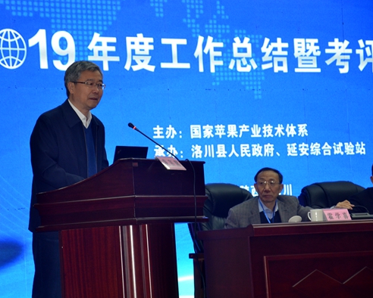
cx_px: 157
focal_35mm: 137
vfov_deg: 11.3
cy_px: 149
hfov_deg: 14.0
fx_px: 1513
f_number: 5.3
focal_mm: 80
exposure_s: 1/60
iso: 800
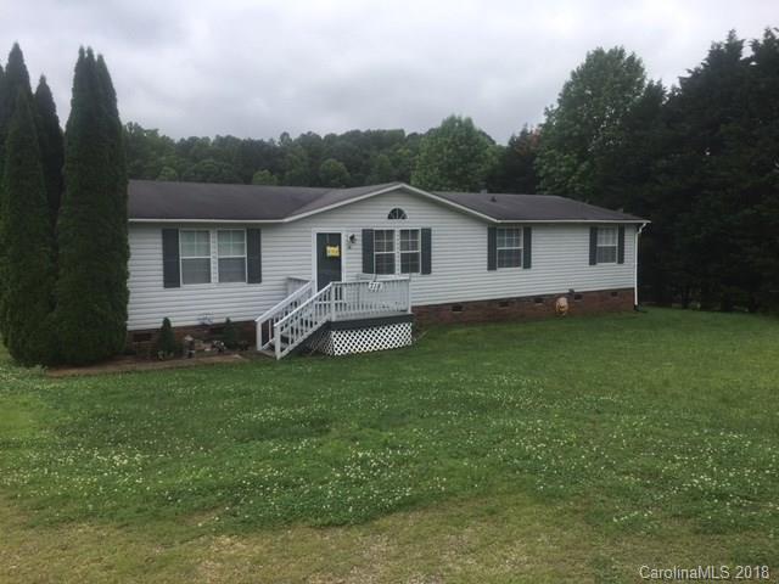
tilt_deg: -4.0
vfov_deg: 48.2
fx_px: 653
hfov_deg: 61.7
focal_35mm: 29
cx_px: 390
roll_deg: -0.3
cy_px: 292
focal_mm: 4.15
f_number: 2.2
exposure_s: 1/686
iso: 25
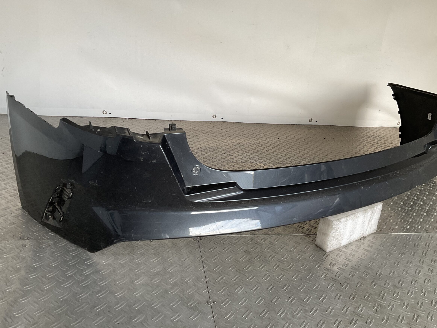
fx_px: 404
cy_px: 174
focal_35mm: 32
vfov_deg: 44.1
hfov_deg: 56.8
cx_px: 232
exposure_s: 1/100
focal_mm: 3
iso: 50
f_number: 1.8
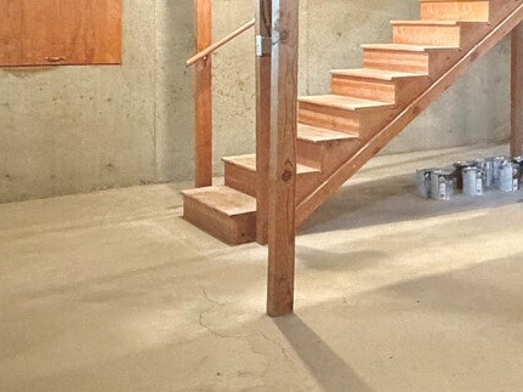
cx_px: 643
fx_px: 785
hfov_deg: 30.6
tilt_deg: -1.7
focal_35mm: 52
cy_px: 39
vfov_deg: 27.0
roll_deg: -0.3
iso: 1250
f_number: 2.2
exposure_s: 1/40
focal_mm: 2.22
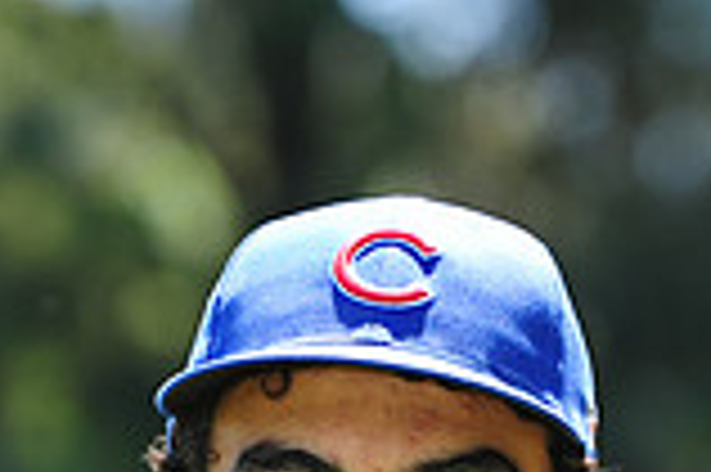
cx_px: 418
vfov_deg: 2.0
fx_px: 13396
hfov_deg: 3.0
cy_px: 818
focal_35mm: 679
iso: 200
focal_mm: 185
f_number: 5.6
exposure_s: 1/250
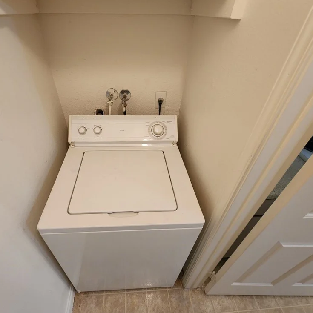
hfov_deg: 87.1
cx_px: 140
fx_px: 164
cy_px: 153
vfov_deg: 87.4
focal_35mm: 16
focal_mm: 2.2
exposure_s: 1/30
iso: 400
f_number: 2.2
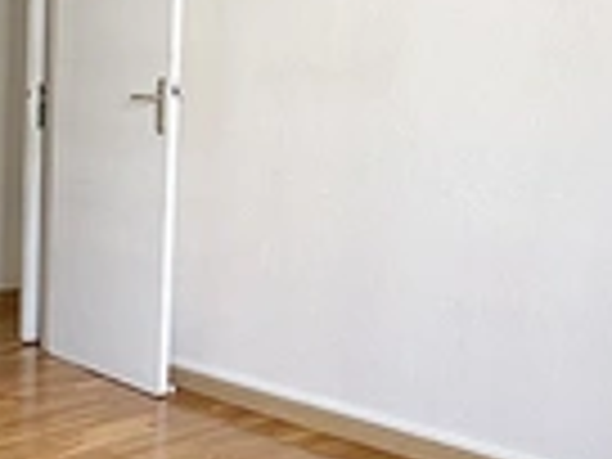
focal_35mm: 55
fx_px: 972
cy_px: 220
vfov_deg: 26.6
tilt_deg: -5.3
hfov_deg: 34.1
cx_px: 142
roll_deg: -1.7
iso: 64
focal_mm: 2.22
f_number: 2.2
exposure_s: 1/99
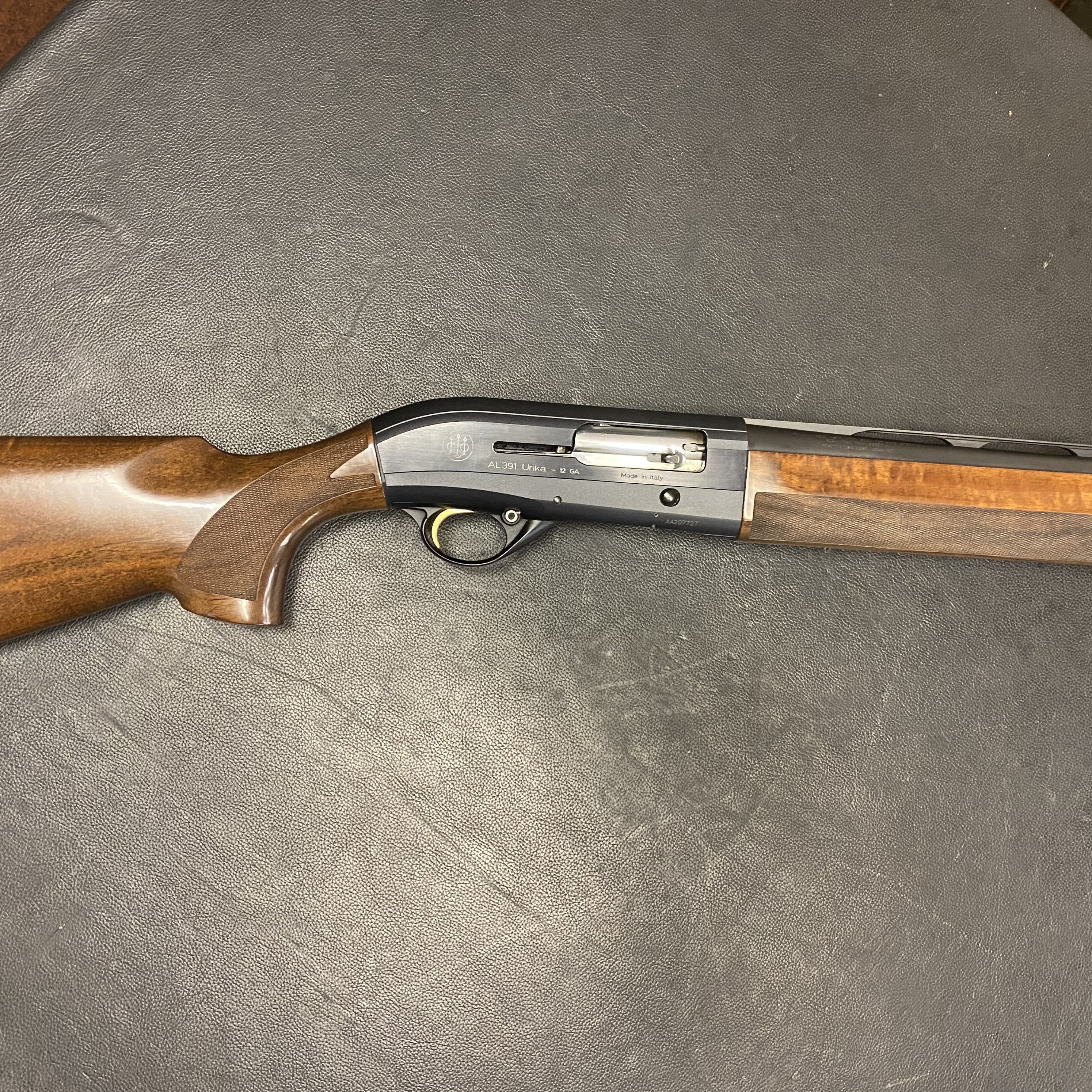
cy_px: 542
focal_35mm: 31
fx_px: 1106
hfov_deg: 52.5
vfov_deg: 52.5
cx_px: 558
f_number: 1.8
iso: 400
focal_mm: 4.25
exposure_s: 1/33
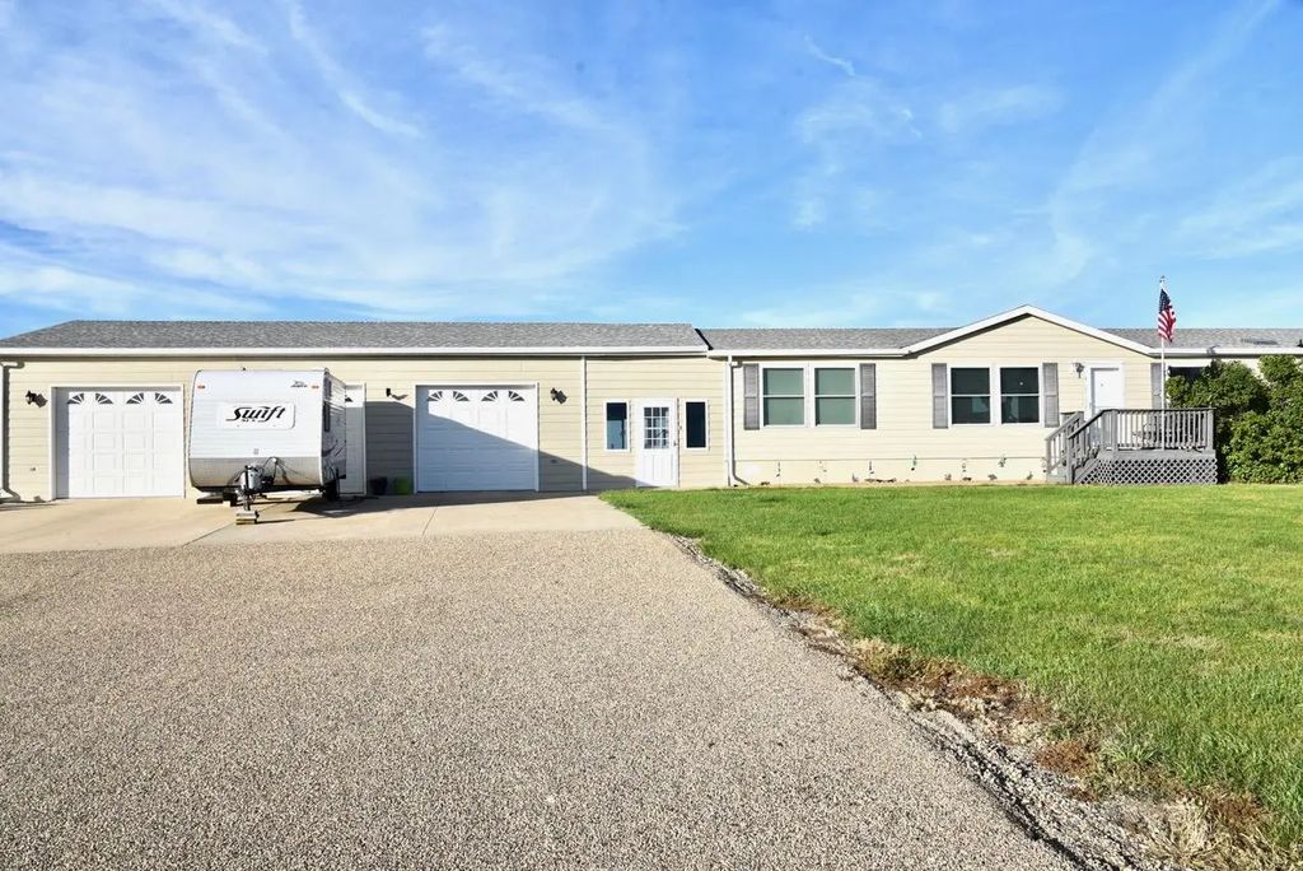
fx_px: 869
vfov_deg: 53.2
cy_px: 436
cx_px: 652
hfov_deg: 73.7
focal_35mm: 24
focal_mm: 24
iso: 200
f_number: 10
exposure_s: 1/400
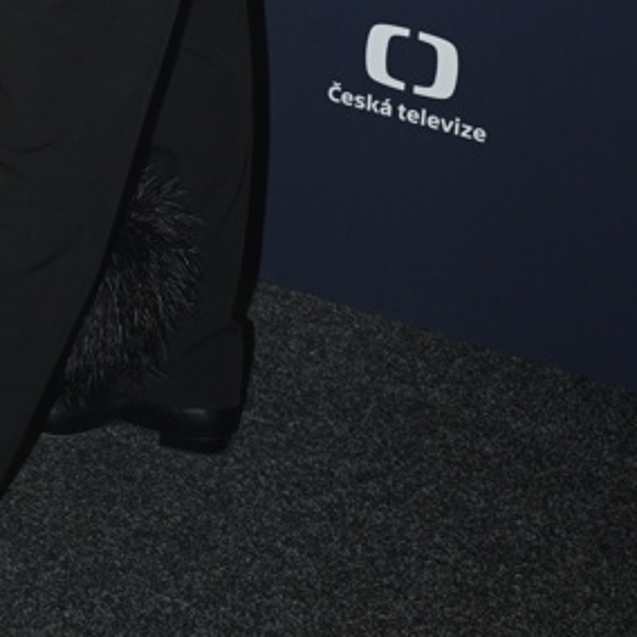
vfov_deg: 12.3
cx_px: 22
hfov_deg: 13.0
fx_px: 2769
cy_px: -403
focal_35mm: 133
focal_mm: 43
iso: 800
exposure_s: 1/125
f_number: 5.6
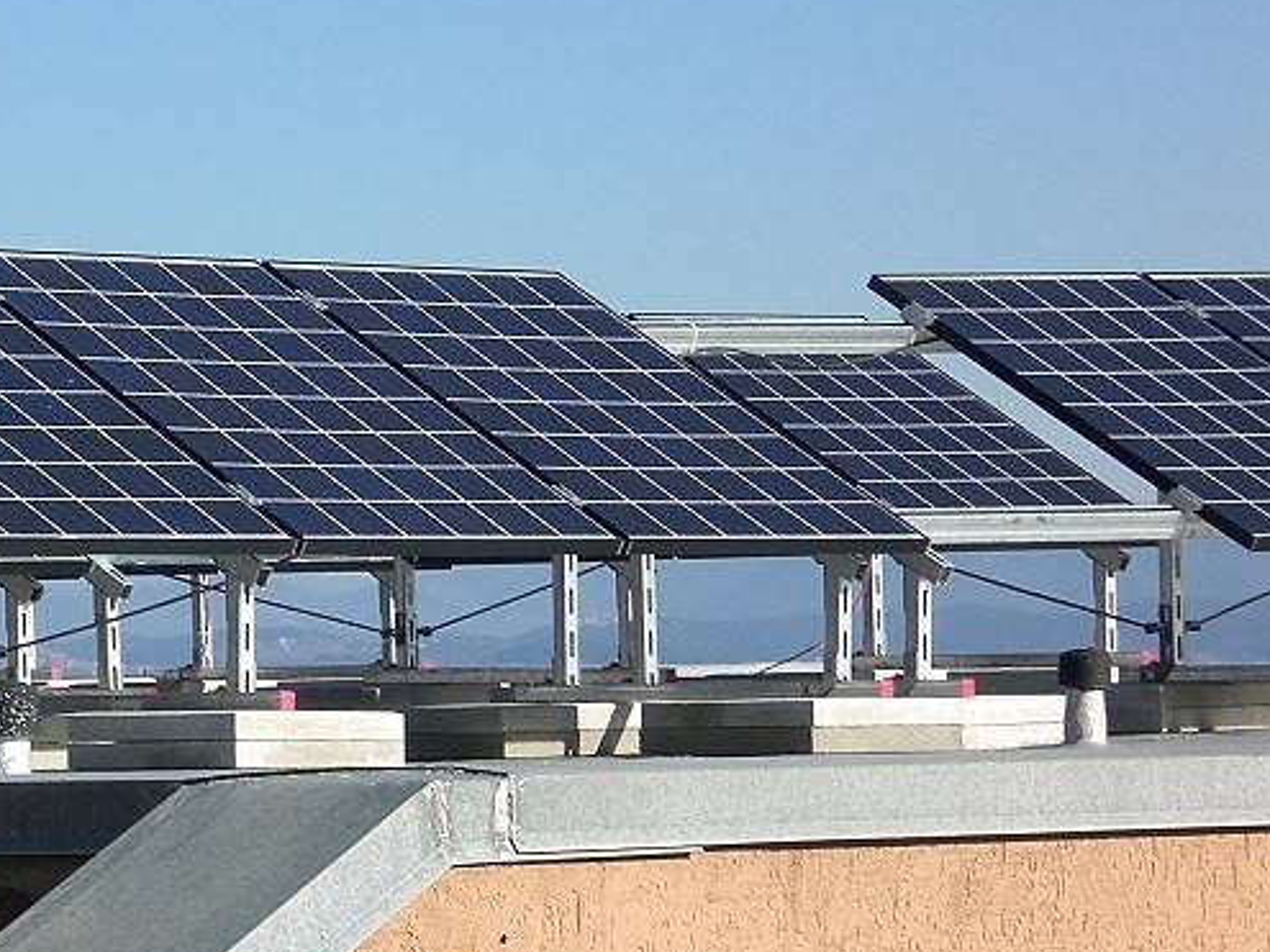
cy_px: 498
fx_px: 8656
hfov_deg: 8.4
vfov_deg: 6.3
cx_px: 257
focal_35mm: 236
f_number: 5.9
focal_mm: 18.9
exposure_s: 1/320
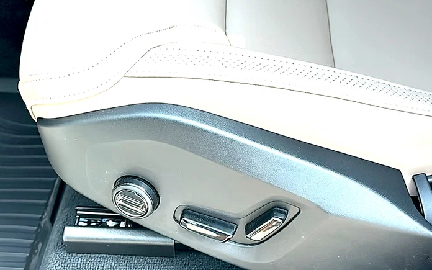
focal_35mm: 48
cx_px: 215
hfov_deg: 41.8
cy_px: 152
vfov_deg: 26.8
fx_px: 565
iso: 80
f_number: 1.78
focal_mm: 6.86
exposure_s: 1/473
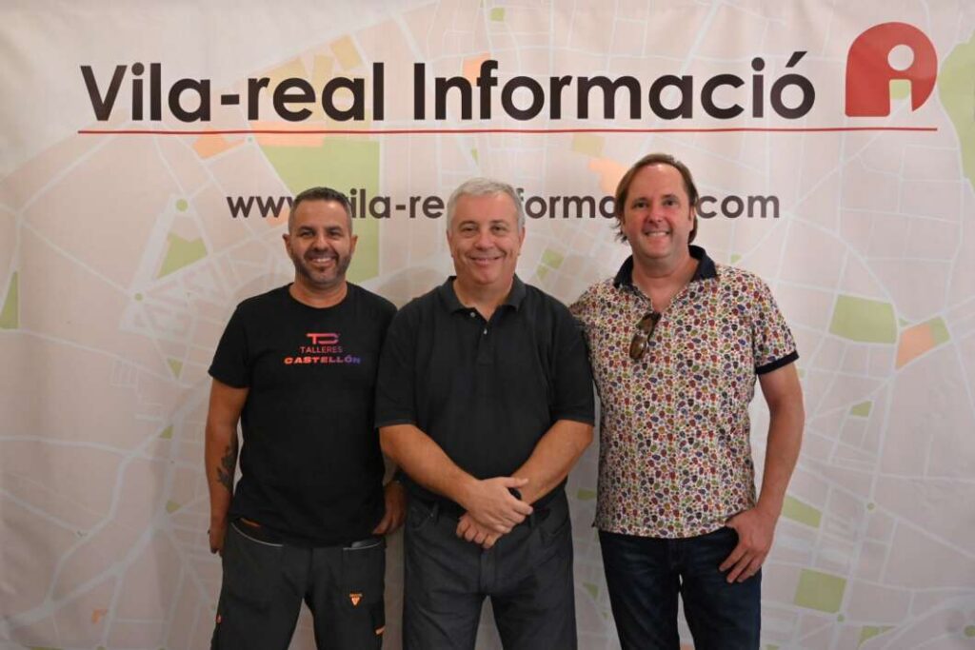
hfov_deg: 55.1
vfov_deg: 38.4
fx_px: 934
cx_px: 488
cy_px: 325
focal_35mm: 34
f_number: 4
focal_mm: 34.5
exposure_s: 1/323
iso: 6400
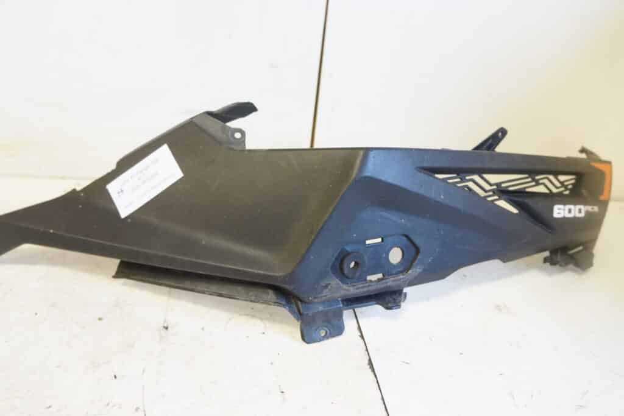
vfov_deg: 47.9
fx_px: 468
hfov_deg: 67.4
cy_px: 208
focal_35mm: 27
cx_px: 312
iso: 1600
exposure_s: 1/40
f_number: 4
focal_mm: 18
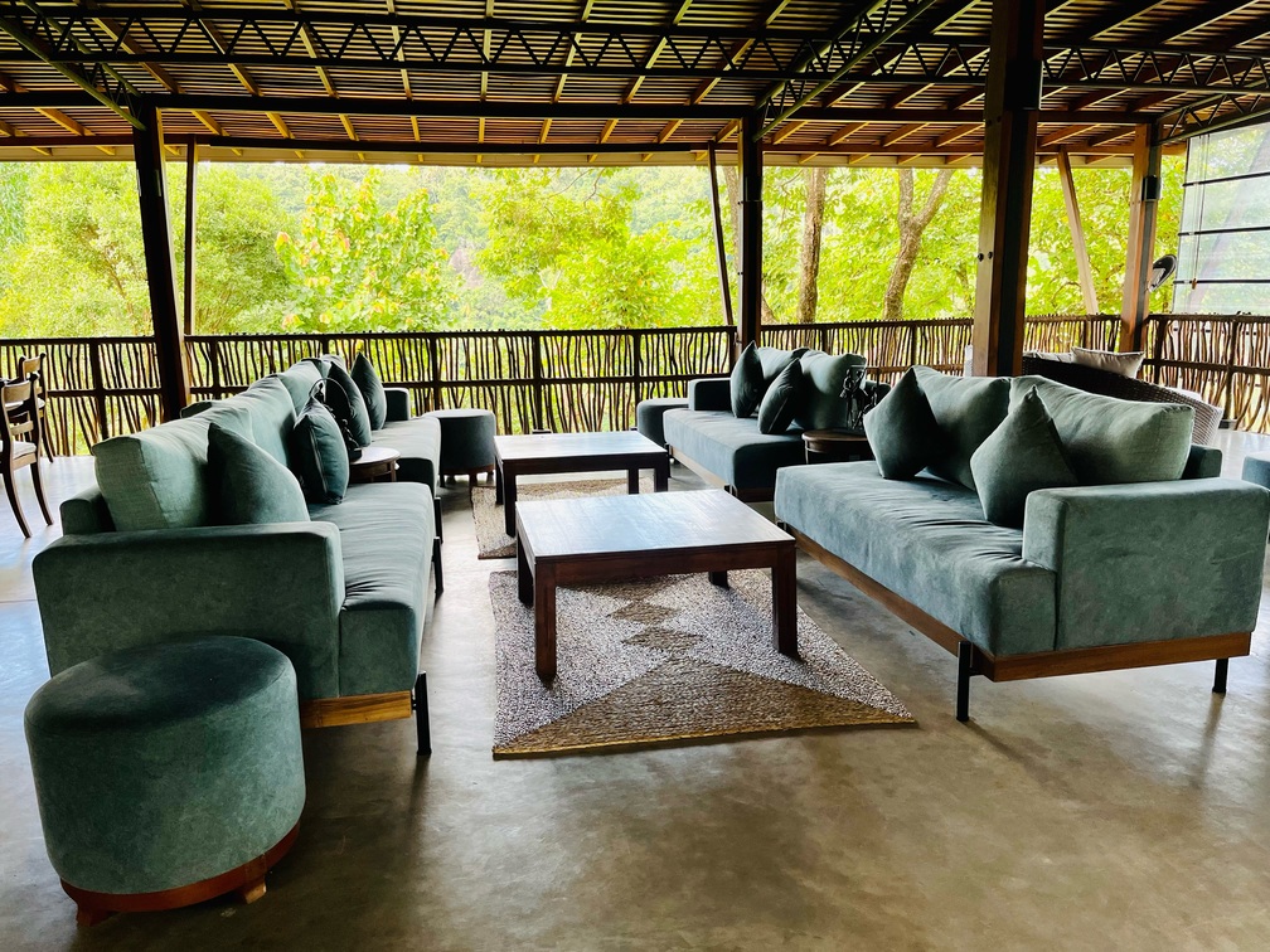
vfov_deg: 53.1
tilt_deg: -11.2
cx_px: 635
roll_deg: +0.7
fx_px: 954
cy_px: 476
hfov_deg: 67.3
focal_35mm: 26
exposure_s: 1/121
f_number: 1.6
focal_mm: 5.1
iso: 80
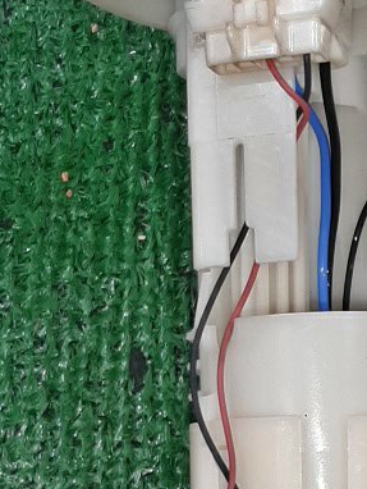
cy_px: 390
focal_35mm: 98
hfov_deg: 14.9
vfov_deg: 19.8
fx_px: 1384
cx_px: 338
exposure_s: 1/50
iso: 76
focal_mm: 3.93
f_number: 1.7
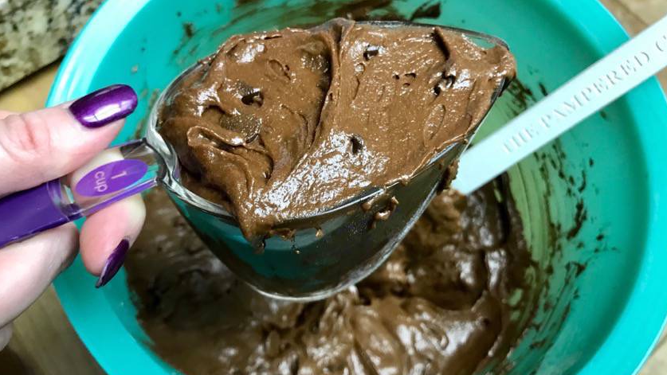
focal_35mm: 31
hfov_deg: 62.6
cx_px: 335
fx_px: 548
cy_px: 189
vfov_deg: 37.8
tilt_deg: -67.3
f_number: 1.8
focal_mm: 3.99
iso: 50
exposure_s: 1/15
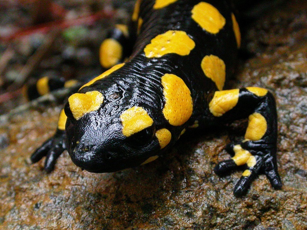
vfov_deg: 14.5
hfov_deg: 19.3
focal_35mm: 102
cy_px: 115
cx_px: 154
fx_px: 905
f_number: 5.7
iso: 400
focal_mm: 21.1
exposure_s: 1/60
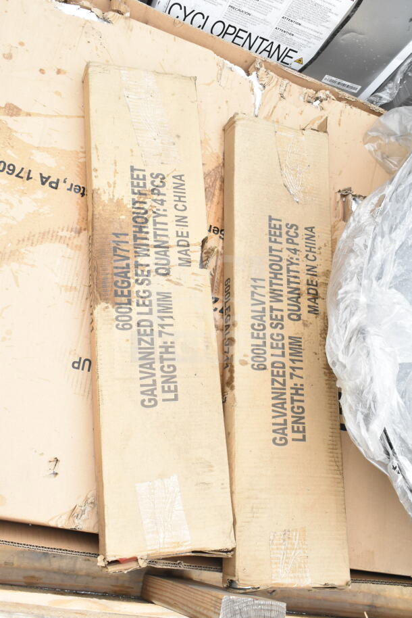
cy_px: 309
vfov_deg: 53.1
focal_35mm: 36
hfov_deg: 36.9
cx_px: 206
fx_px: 617
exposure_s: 1/320
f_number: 9
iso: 1600
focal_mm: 24
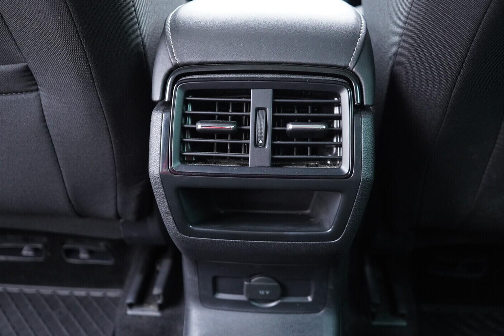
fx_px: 518
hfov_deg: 51.9
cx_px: 252
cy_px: 168
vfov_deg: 35.9
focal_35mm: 37
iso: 1600
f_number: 2.8
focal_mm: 24
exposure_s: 1/40
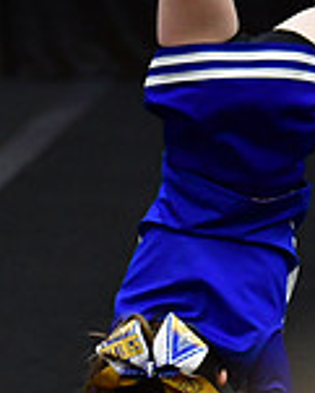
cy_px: 108
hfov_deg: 1.7
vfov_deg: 2.1
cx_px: -437
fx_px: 10710
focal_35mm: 920
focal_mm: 170
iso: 4000
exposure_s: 1/800
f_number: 2.8
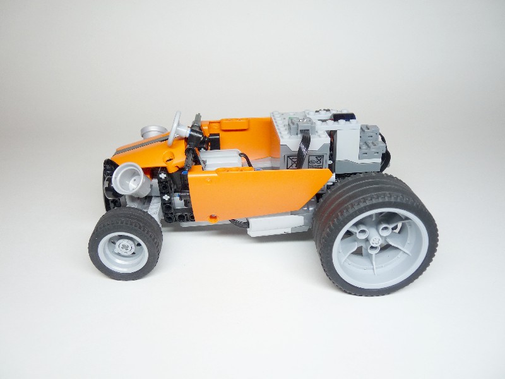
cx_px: 252
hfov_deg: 58.4
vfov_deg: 45.4
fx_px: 452
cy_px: 190
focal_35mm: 31
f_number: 3
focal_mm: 5.4
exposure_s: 1/25
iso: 100
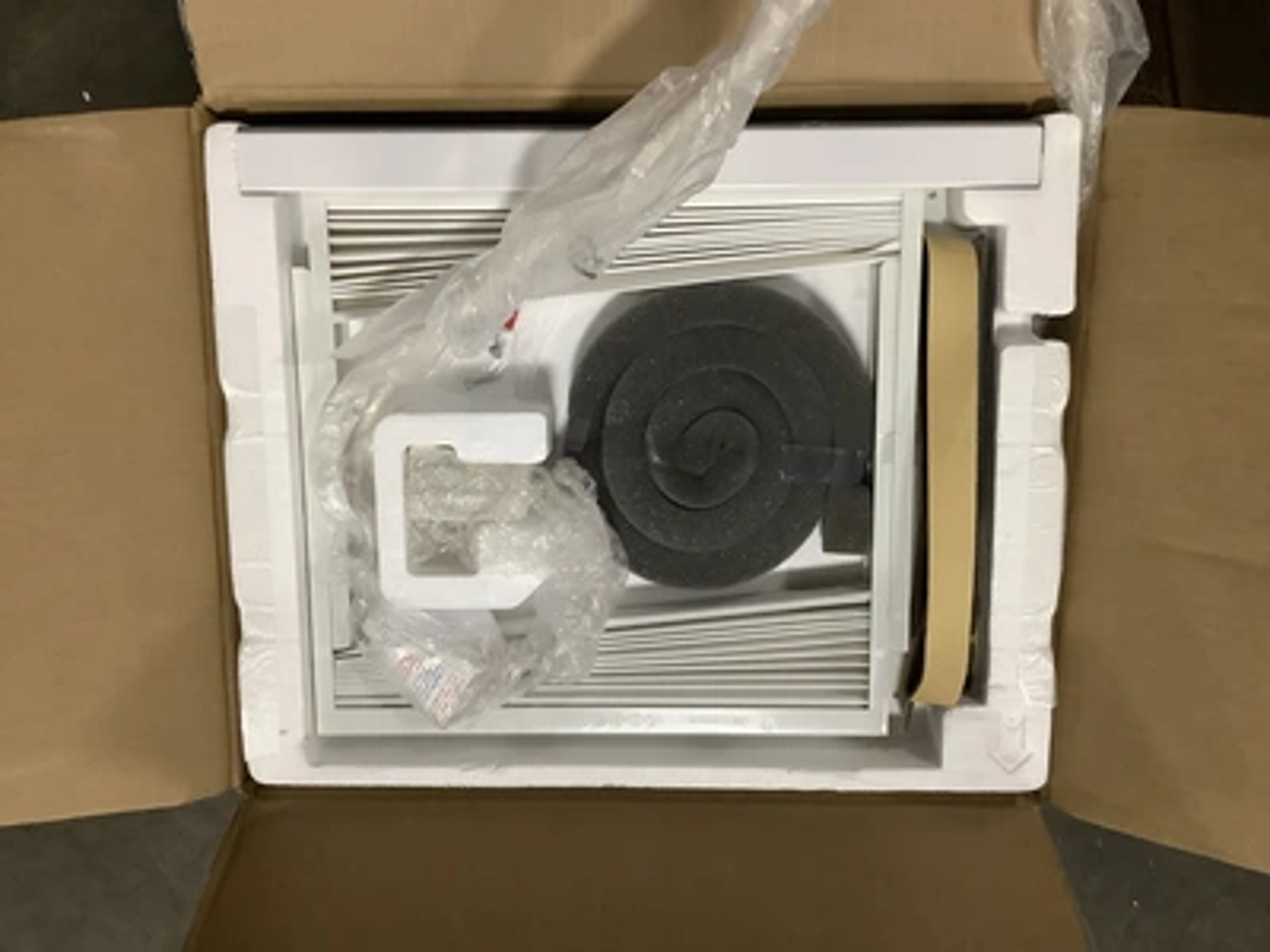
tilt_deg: -80.5
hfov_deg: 58.4
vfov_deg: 45.4
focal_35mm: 31
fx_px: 1137
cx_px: 635
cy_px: 476
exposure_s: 1/60
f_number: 2.4
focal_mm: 3.3
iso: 320
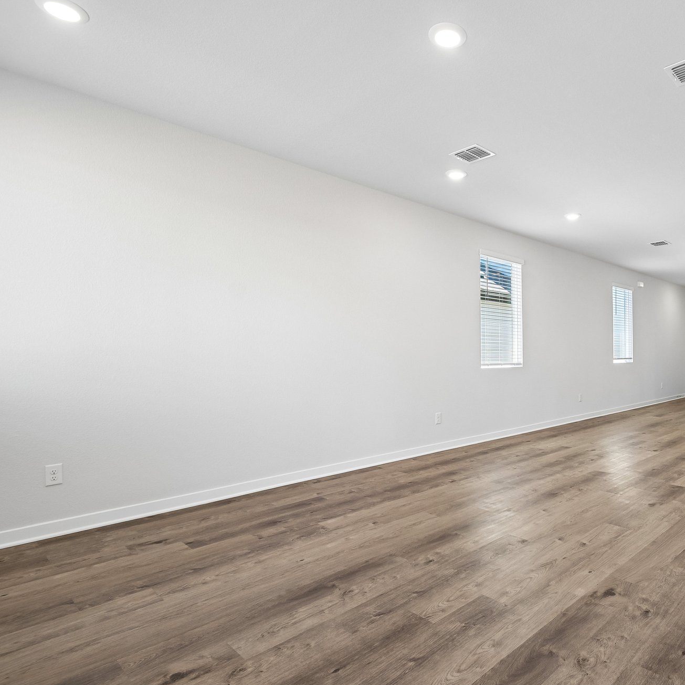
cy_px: 336
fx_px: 448
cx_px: 487
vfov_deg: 74.8
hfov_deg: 71.3
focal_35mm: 20
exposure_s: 1/20
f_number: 8
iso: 400
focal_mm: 10
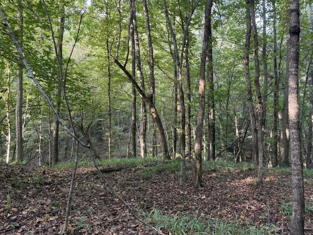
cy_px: 110
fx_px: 271
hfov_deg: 59.6
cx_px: 184
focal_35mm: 30
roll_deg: -0.9
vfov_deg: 46.8
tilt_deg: +2.3
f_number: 1.78
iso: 200
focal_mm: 6.76
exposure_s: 1/79
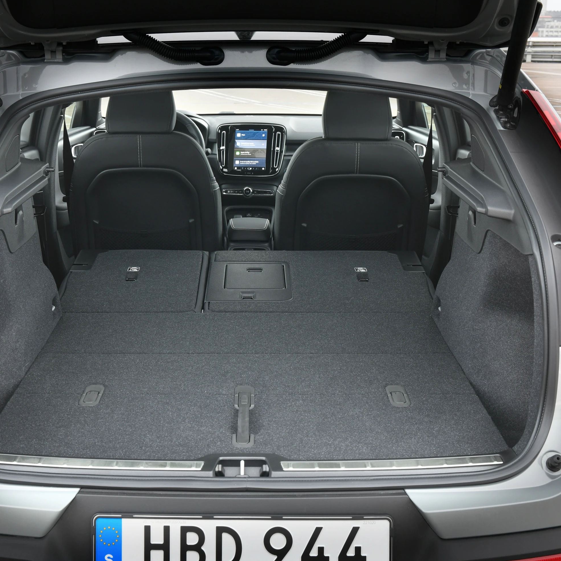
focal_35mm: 52
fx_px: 953
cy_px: 277
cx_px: 240
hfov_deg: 32.7
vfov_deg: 32.8
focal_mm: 40
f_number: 11
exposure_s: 1/6
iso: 500
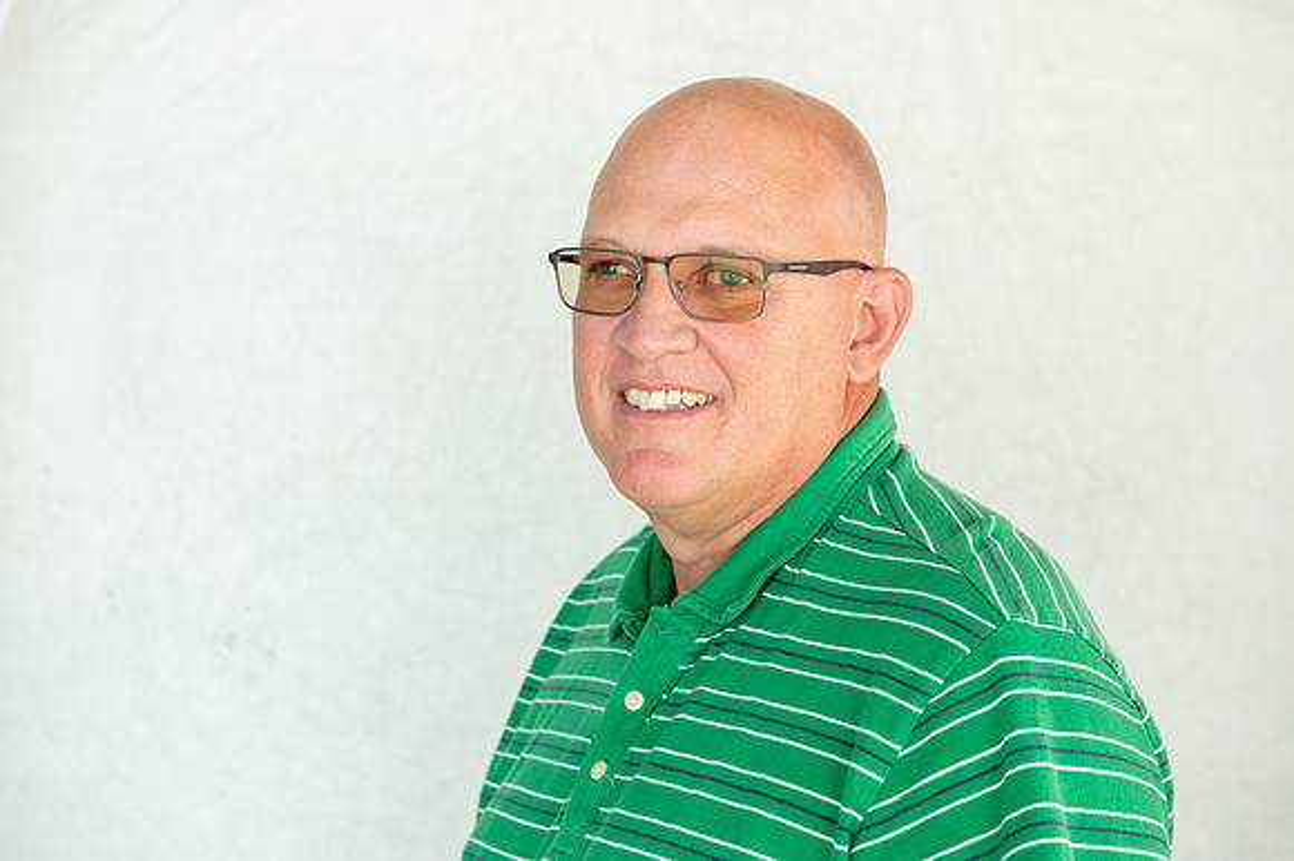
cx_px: 647
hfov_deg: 34.5
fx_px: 2084
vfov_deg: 23.4
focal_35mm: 58
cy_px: 430
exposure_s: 1/400
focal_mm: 58
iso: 1600
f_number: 5.6
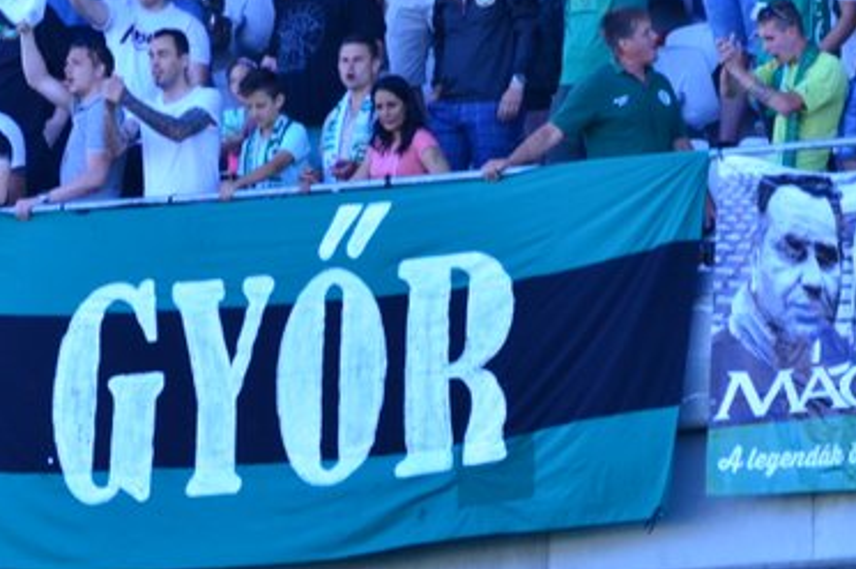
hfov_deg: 2.1
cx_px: 426
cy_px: -14
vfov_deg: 1.4
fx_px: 23248
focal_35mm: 979
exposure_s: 1/320
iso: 800
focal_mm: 270
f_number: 6.3
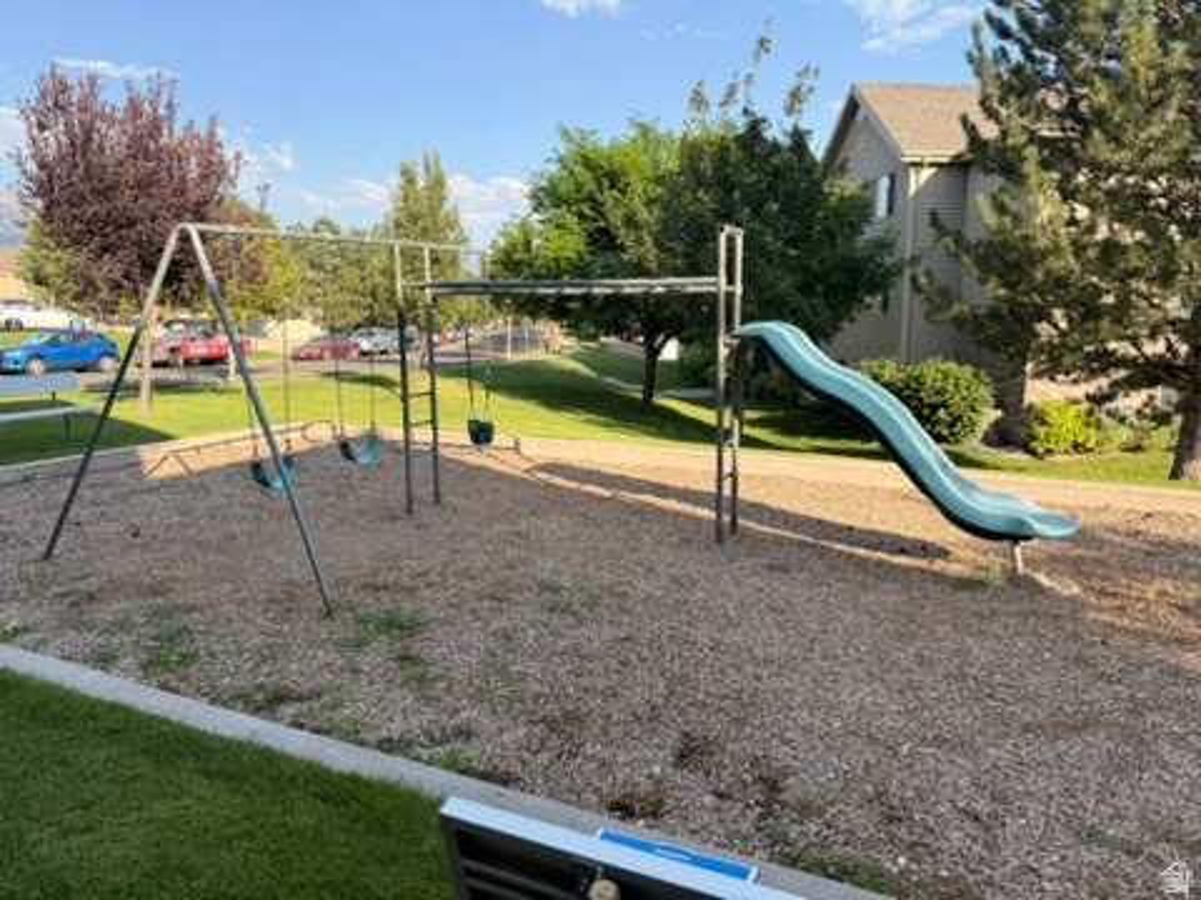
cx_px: 600
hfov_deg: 71.6
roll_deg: +1.5
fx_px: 833
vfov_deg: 56.8
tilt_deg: -7.4
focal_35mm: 24
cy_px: 450
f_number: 1.78
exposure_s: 1/1493
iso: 80
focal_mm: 6.76
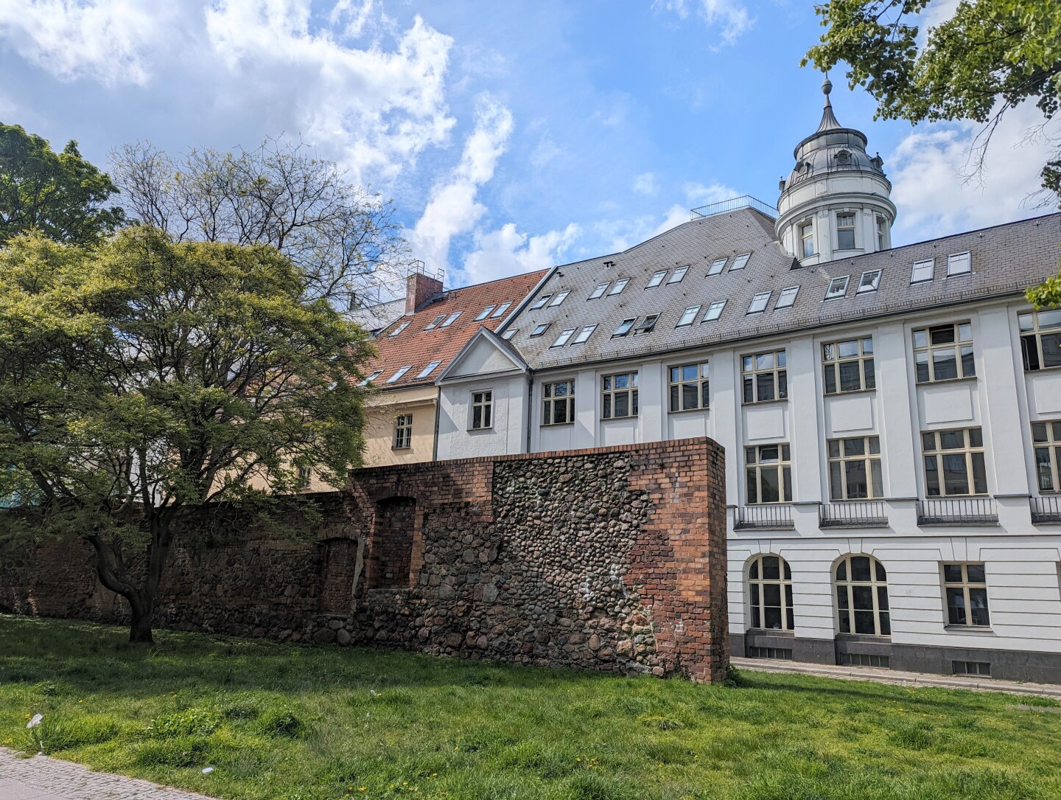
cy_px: 414
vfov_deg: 55.0
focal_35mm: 25
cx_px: 552
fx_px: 768
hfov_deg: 69.3
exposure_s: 1/4049
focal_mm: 6.81
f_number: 1.85
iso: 45
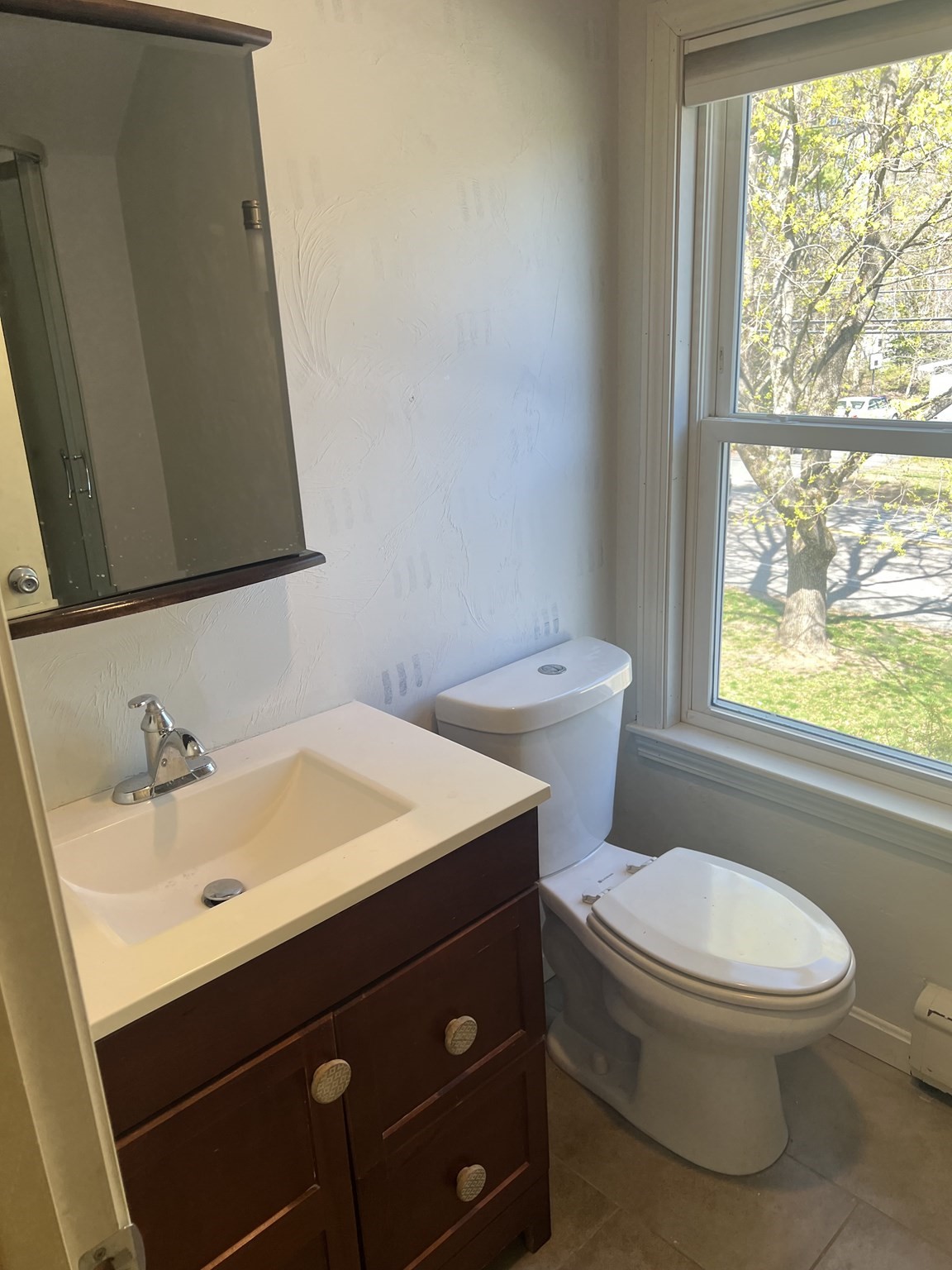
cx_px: 476
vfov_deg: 67.3
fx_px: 953
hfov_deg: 53.1
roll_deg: +2.5
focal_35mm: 26
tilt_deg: -18.0
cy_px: 635
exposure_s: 1/120
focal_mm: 5.7
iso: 40
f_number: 1.5
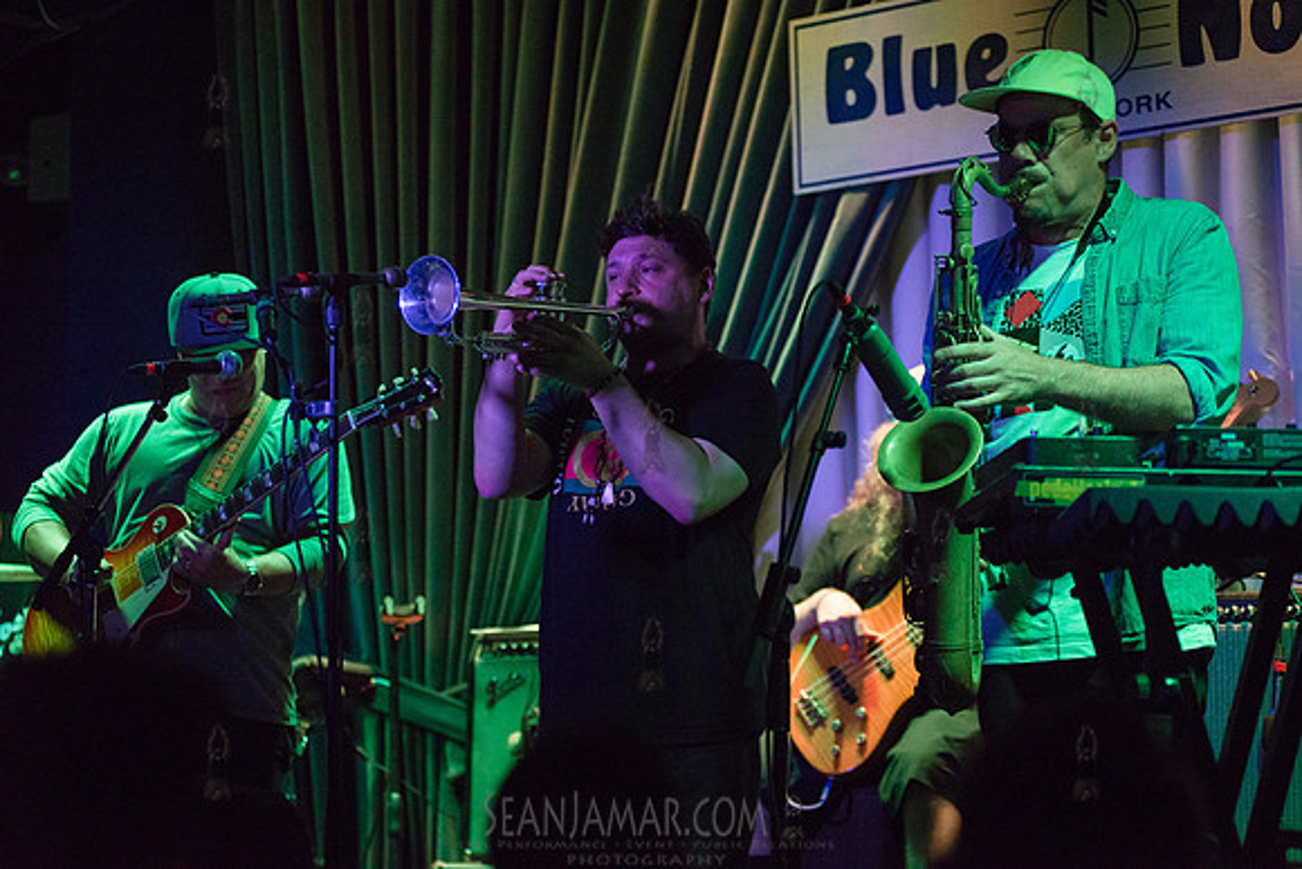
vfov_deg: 17.1
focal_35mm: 80
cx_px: 651
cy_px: 434
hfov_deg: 25.4
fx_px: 2894
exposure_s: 1/400
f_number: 2.8
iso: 4000
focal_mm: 80
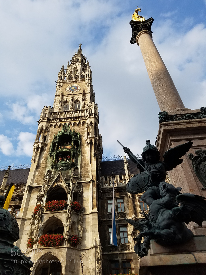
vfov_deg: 67.3
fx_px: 206
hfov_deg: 53.1
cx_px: 103
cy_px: 138
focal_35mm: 26
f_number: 1.7
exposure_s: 1/2144
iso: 50
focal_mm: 4.2
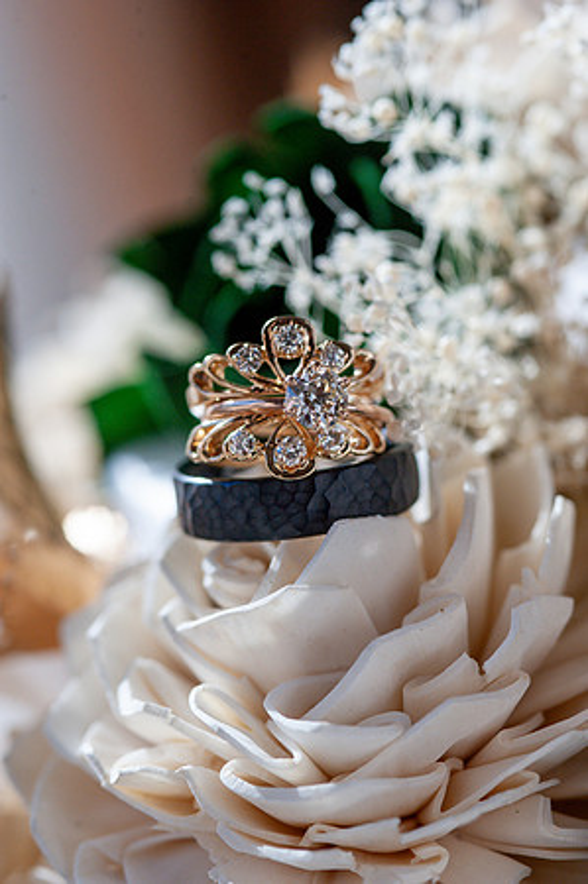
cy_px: 442
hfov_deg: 13.0
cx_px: 294
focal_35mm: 105
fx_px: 2578
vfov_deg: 19.5
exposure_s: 1/1600
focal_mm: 105
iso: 640
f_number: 7.1
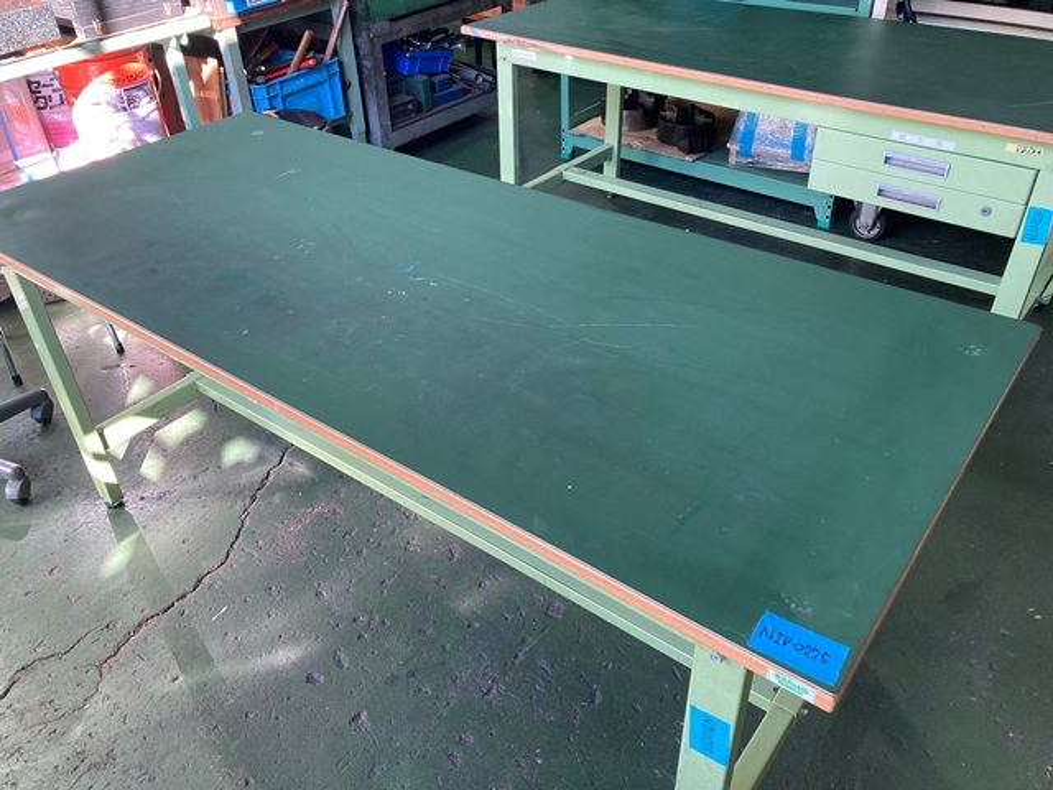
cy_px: 395
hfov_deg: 63.4
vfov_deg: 49.7
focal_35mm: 28
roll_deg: +1.7
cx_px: 526
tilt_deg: -35.3
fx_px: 852
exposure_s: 1/109
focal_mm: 3.99
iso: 80
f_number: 1.8
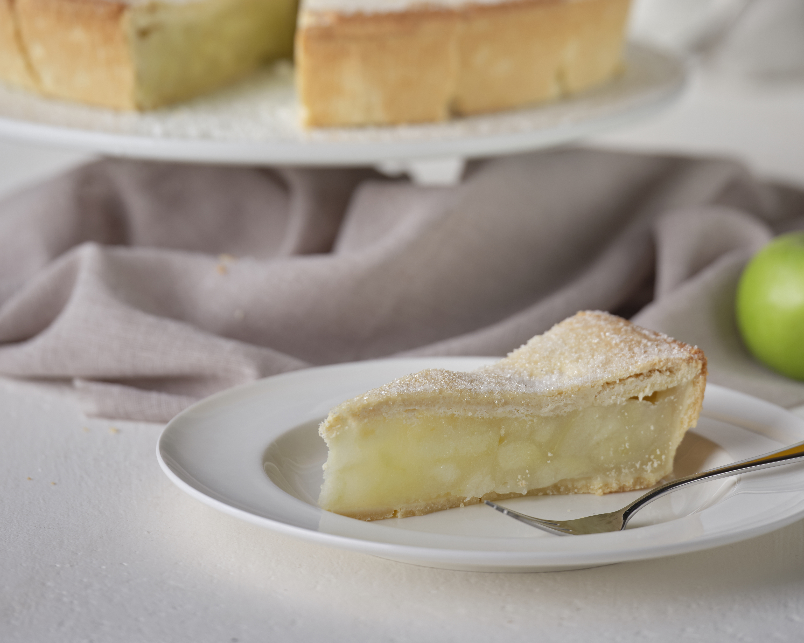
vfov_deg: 9.9
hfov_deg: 12.4
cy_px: 16
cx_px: 467
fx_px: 3688
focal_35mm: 155
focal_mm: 120
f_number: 4
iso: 160
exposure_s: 1/40
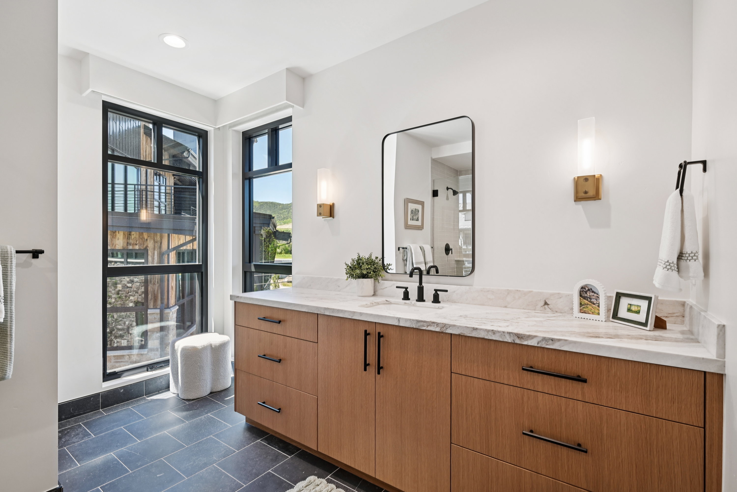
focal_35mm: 16
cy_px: 246
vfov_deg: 73.8
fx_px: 328
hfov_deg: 96.7
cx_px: 368
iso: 200
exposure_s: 1/30
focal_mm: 16
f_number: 8
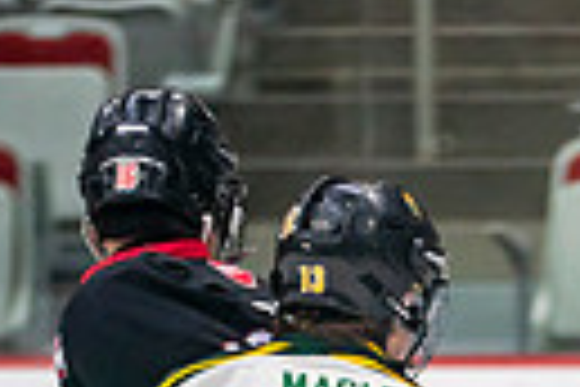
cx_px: 1185
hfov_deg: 2.8
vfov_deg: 1.8
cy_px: 1048
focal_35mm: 742
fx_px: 11954
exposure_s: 1/640
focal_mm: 135
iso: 1000
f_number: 2.8
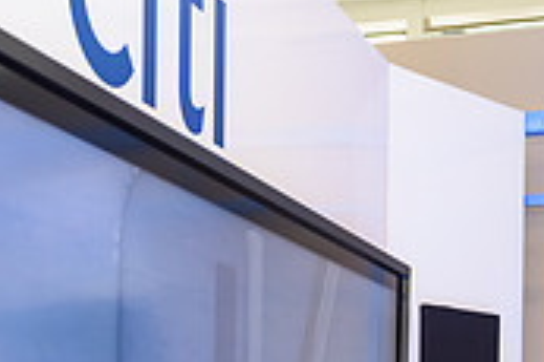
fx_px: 1419
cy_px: 499
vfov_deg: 13.8
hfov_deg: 21.7
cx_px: 274
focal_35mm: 94
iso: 1000
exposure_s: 1/125
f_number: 3.2
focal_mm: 28
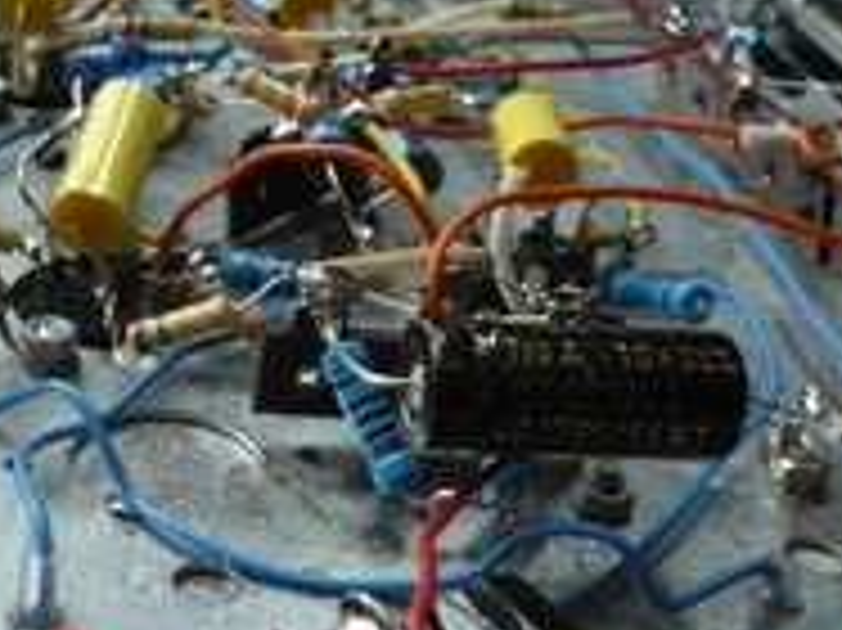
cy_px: 346
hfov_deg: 25.9
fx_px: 1823
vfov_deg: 19.6
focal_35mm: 75
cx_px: 302
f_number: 2.8
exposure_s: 1/8
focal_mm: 5.8
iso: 320
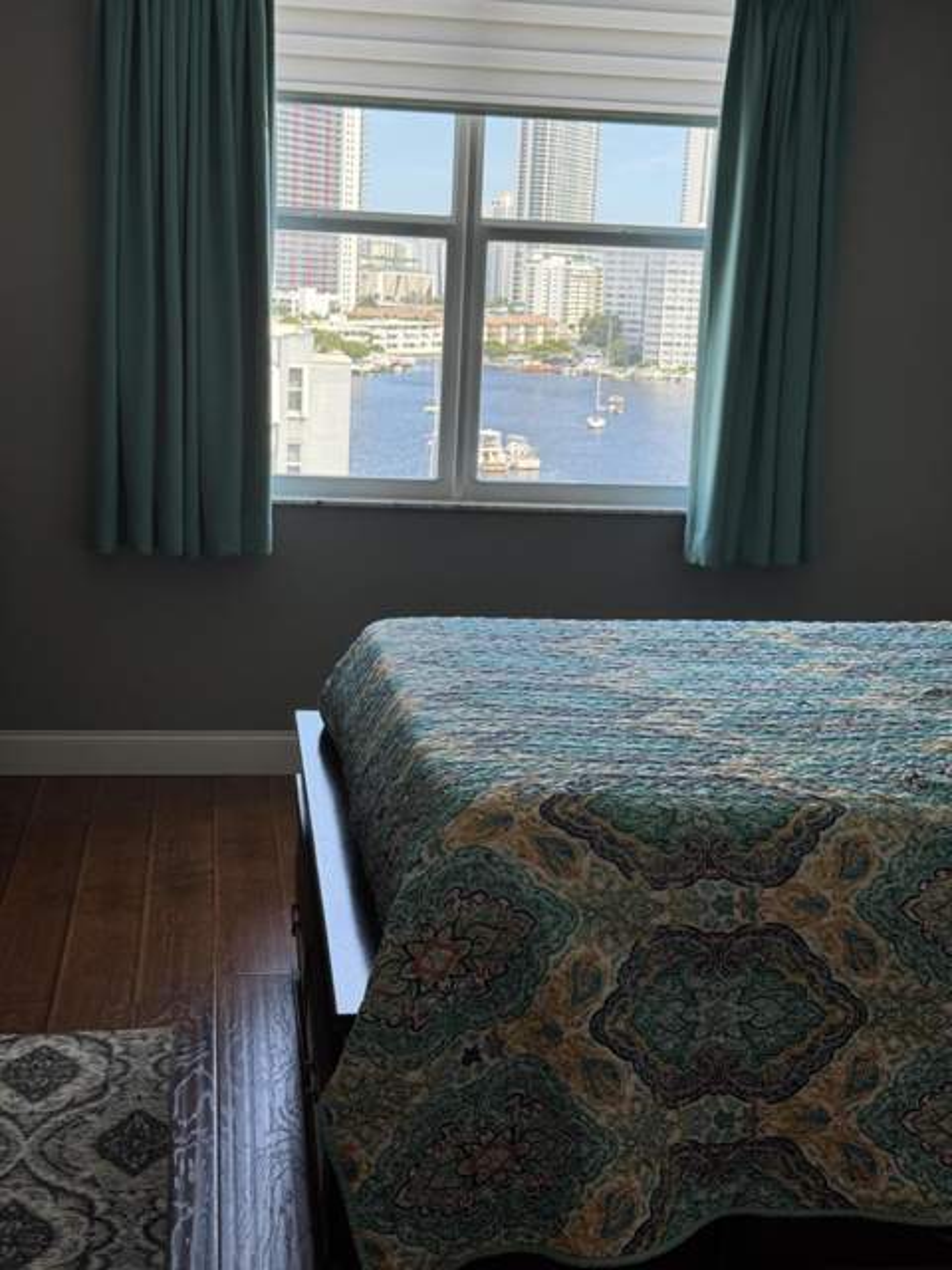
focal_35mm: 48
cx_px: 476
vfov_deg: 39.7
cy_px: 635
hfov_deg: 30.3
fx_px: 1760
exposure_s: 1/255
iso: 64
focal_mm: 6.76
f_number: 1.78
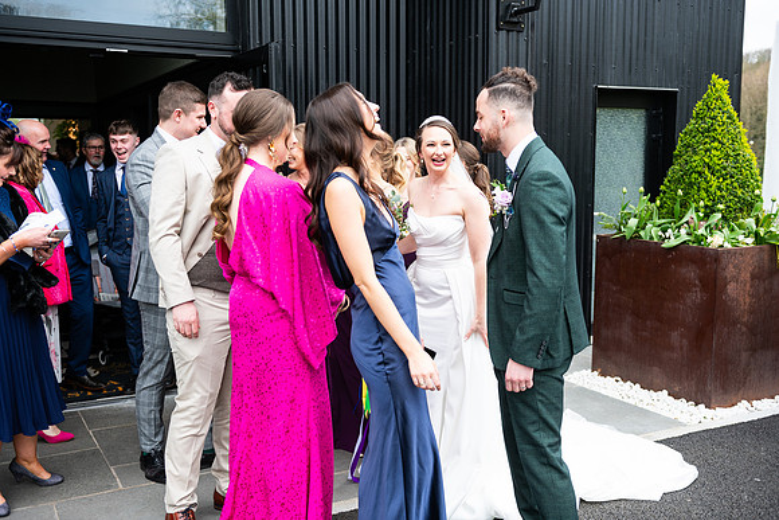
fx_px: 822
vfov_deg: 35.1
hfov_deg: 50.7
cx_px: 390
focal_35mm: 38
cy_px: 260
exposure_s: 1/200
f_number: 3.5
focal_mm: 38
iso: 125
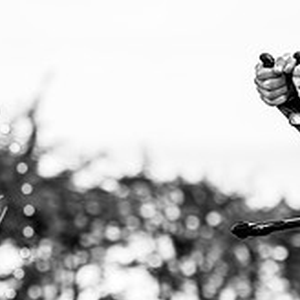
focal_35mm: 333
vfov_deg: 5.3
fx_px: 3265
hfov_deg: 5.3
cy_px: 120
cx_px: 146
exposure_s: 1/1000
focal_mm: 111
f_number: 3.2
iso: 100
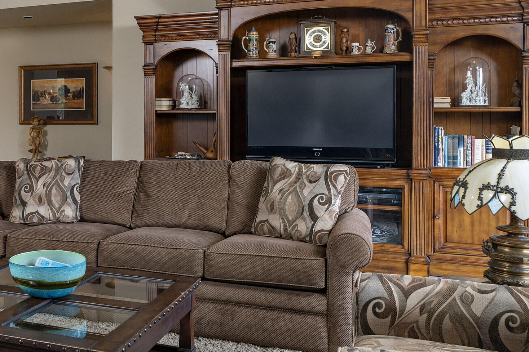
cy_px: 123
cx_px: 76
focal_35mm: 42
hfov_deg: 43.3
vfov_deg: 31.7
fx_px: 617
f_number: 5.6
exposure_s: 1/30
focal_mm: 22
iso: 200
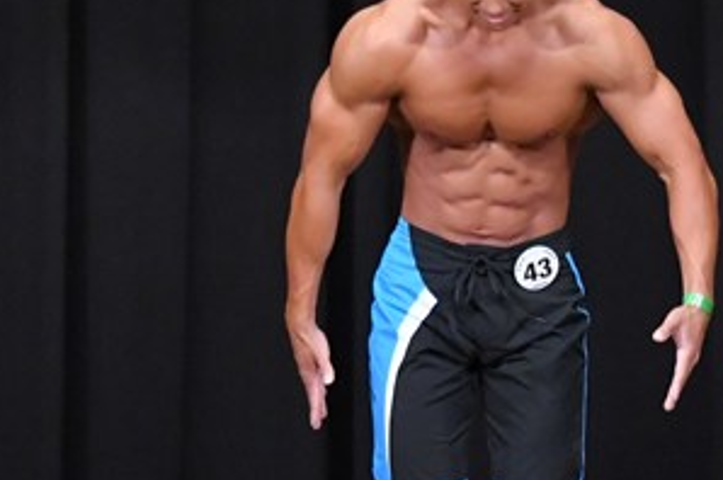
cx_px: 457
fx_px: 11334
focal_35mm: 565
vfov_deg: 2.4
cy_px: 337
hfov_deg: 3.7
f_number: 5.6
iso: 8000
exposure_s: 1/400
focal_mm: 145
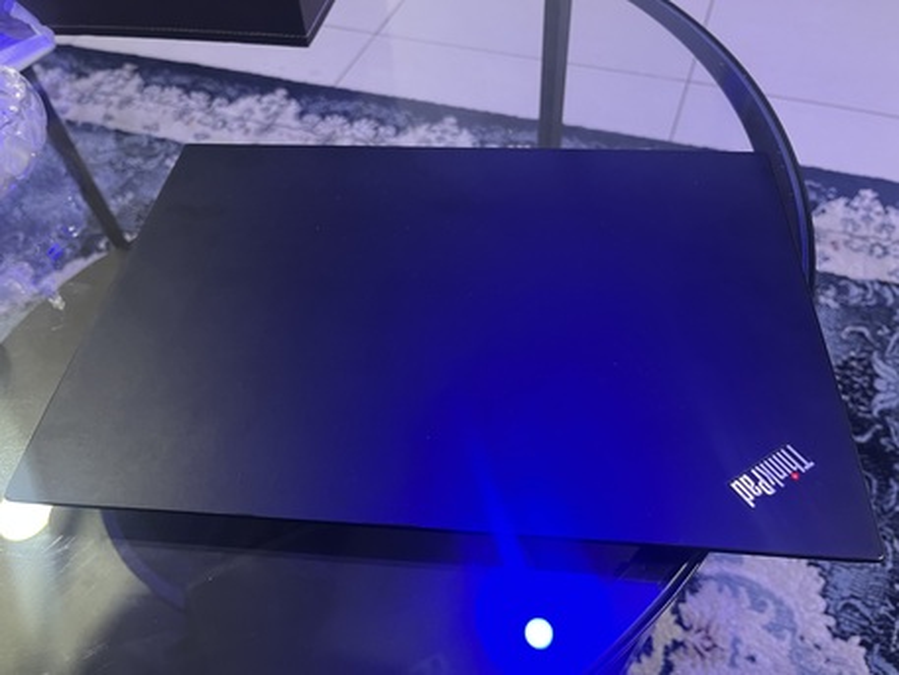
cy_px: 338
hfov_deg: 67.3
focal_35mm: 26
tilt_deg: -52.6
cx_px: 450
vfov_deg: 53.1
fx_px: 675
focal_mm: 5.1
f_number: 1.6
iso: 500
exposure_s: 1/30
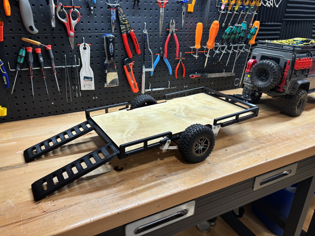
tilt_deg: -23.0
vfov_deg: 51.3
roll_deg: -2.1
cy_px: 114
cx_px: 156
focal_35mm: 27
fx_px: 246
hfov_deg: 65.3
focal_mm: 5.96
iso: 64
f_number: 1.6
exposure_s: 1/60
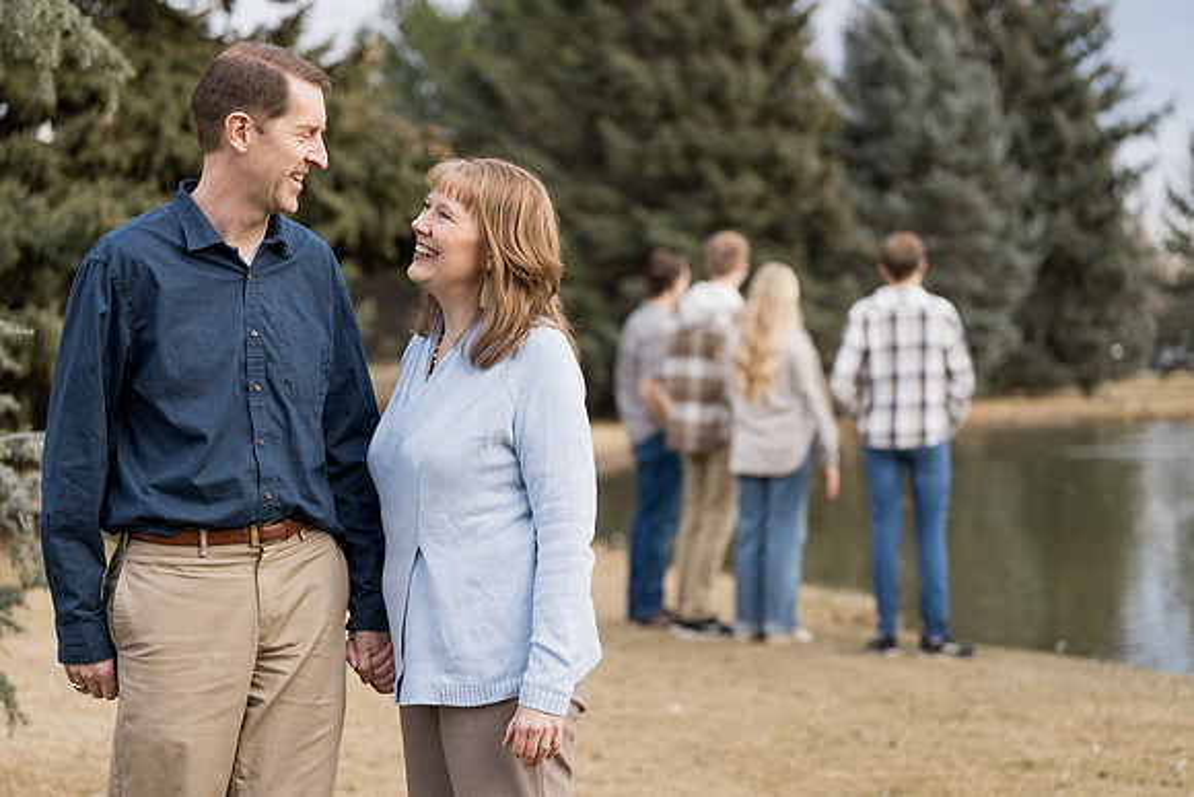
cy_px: 398
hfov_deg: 25.4
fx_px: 2654
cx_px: 597
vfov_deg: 17.1
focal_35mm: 80
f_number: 2.8
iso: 125
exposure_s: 1/200
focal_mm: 80
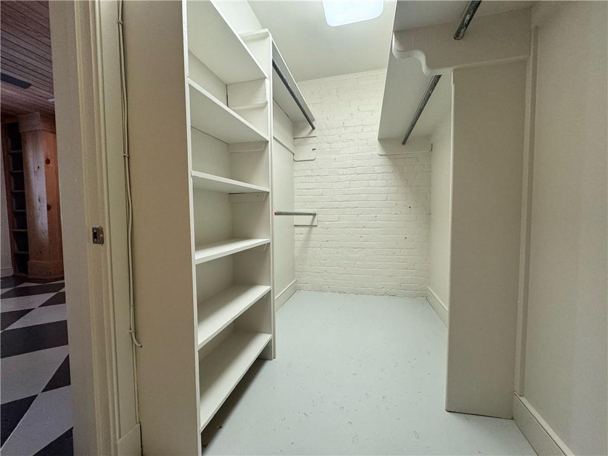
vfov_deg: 85.7
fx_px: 246
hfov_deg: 102.1
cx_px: 304
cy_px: 228
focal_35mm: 14
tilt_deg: -2.7
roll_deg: +0.3
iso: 160
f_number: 2.2
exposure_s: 1/60
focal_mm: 2.22
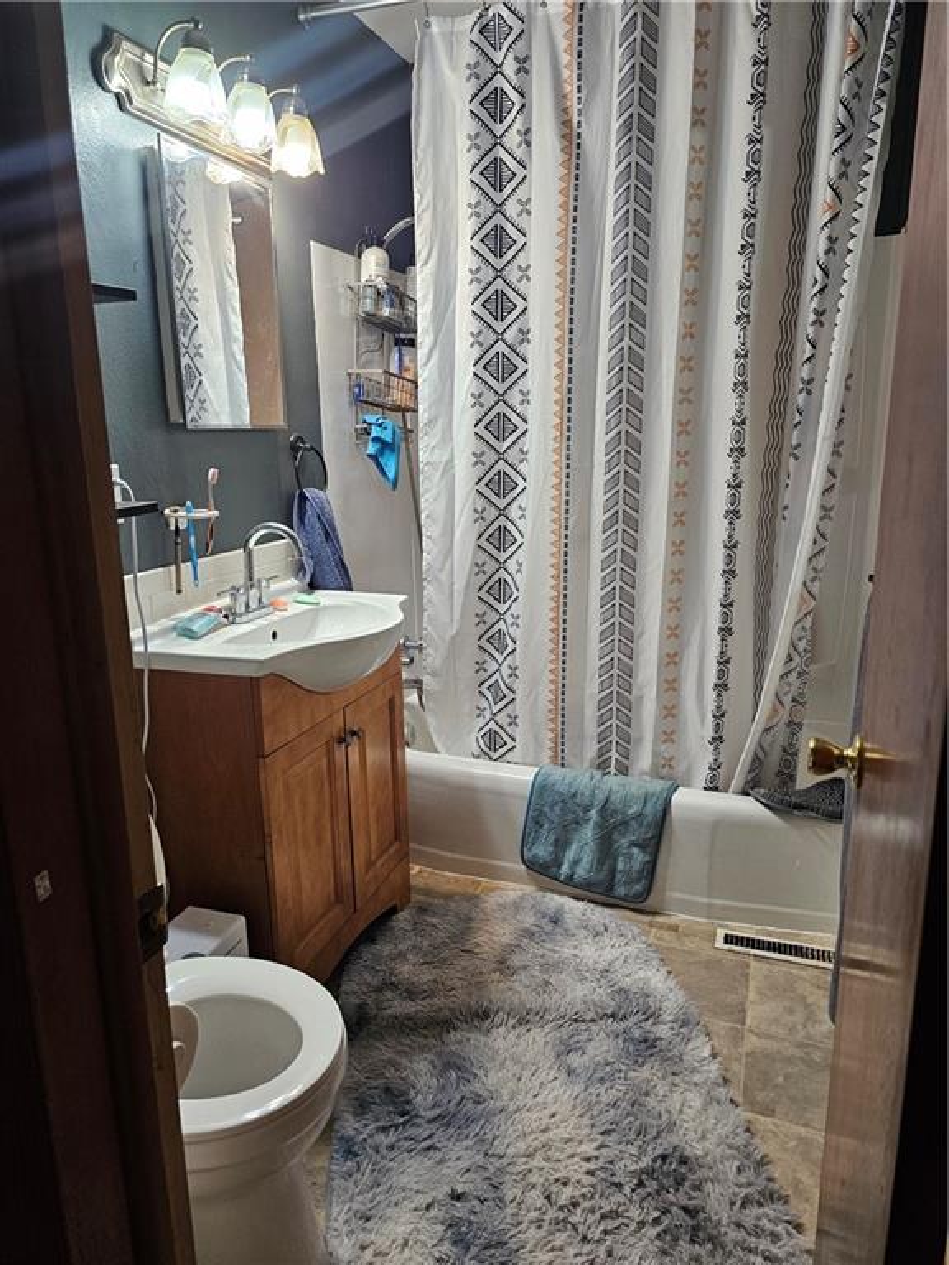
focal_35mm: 23
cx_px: 474
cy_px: 632
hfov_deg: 58.9
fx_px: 841
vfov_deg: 73.9
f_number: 1.7
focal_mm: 6.3
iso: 250
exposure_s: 1/120
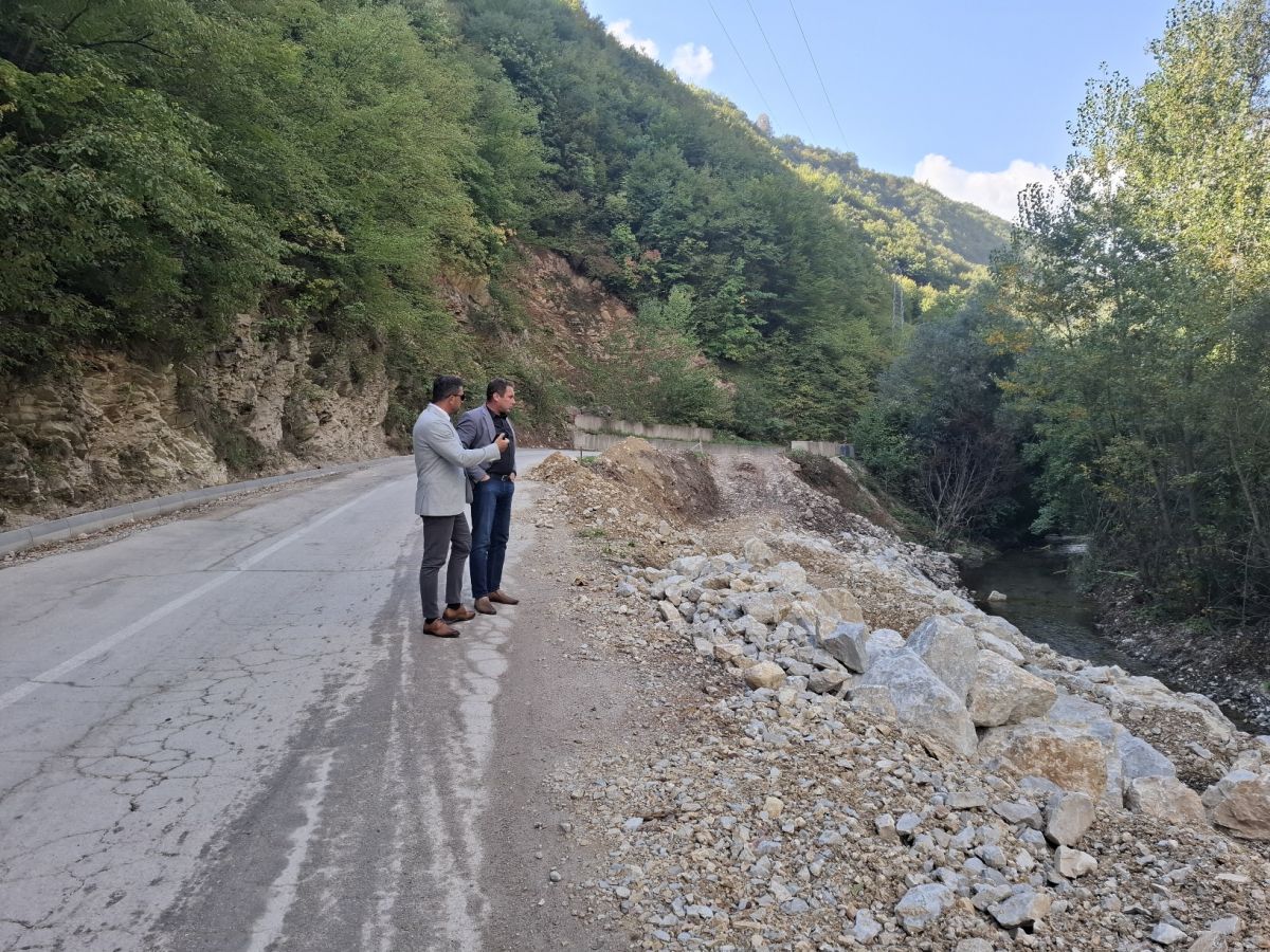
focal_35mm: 23
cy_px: 476
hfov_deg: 73.9
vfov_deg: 58.9
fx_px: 844
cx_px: 635
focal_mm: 5.54
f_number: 1.8
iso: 50
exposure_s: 1/435
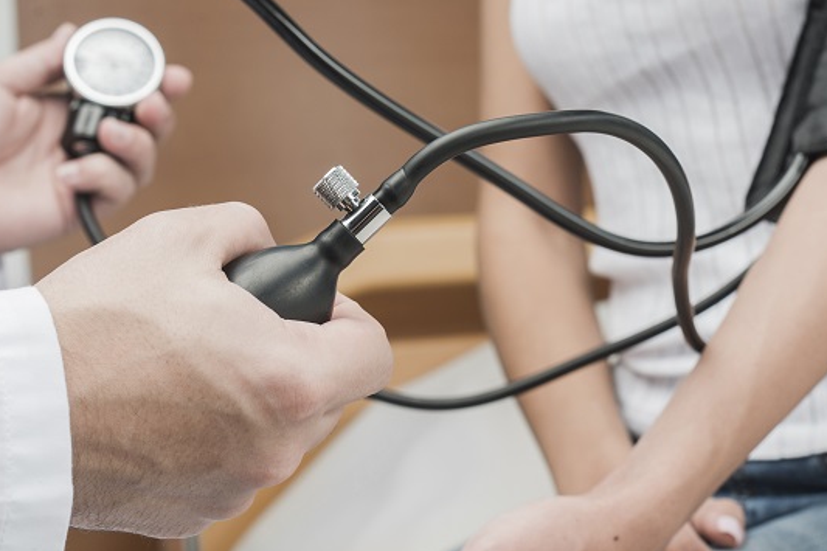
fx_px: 1722
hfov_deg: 27.0
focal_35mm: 75
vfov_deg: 18.2
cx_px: 439
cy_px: 327
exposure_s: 1/40
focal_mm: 50
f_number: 8
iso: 320
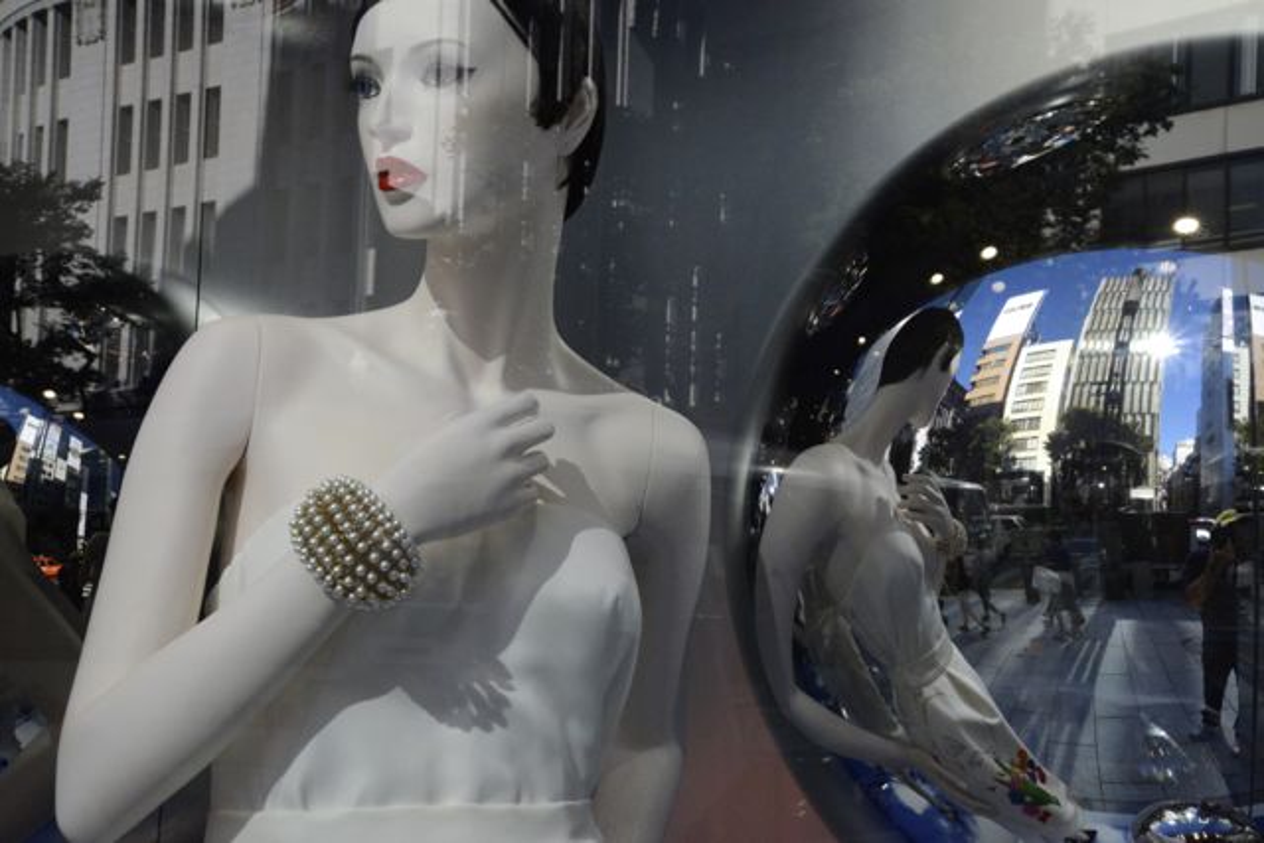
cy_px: 422
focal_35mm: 55
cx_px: 632
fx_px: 1931
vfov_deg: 24.6
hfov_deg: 36.2
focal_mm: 55
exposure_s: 1/1250
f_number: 18
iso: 5000
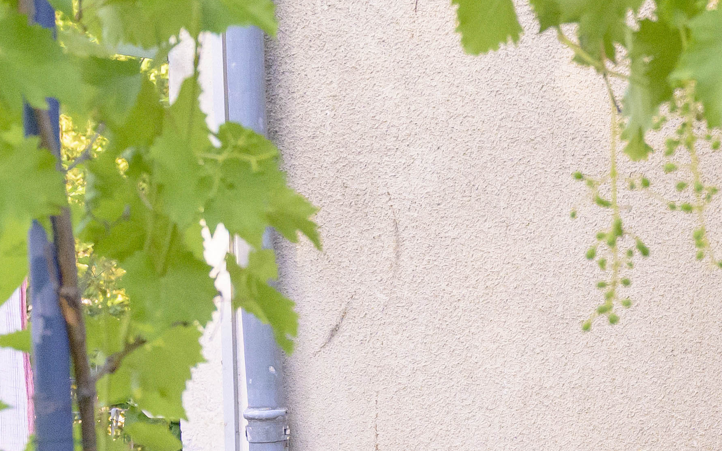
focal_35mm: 139
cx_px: 816
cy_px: 486
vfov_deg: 9.3
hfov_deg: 14.6
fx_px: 2735
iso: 3200
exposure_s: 1/3200
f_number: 4.5
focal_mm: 41
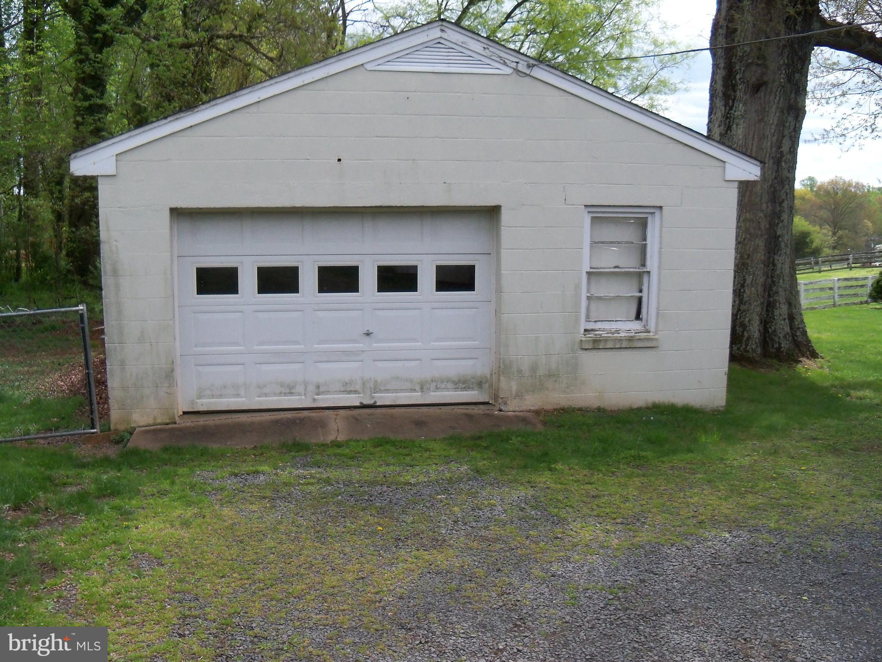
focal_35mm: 35
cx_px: 441
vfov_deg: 40.7
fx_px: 892
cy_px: 331
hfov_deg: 52.6
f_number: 3.5
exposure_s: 1/1000
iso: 200
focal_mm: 6.2
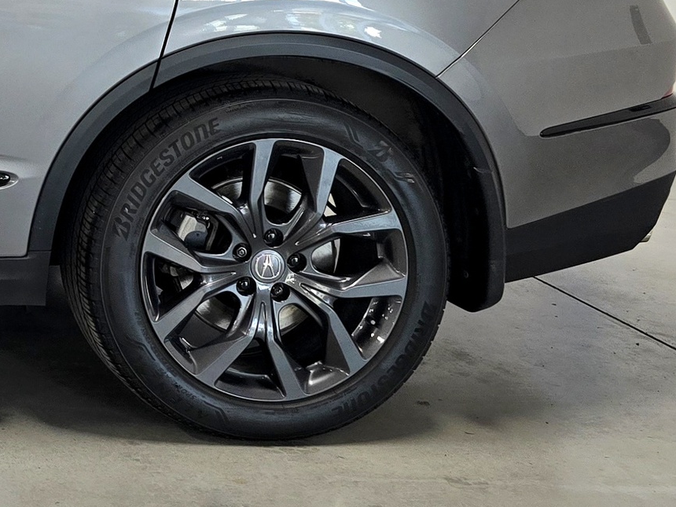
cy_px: -62
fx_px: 1504
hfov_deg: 20.8
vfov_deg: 18.4
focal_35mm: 77
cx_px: -393
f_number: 1.7
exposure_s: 1/120
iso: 80
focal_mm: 6.3
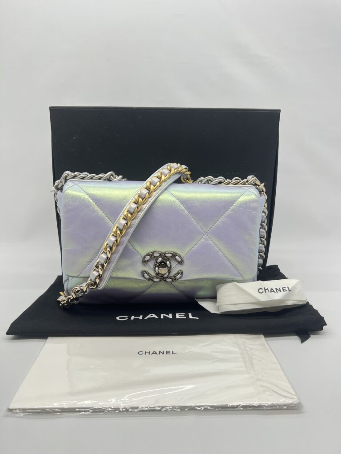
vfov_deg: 67.3
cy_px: 227
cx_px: 170
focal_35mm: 26
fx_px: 341
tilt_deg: -12.1
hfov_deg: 53.1
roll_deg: -0.6
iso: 40
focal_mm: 5.7
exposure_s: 1/100
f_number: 1.5
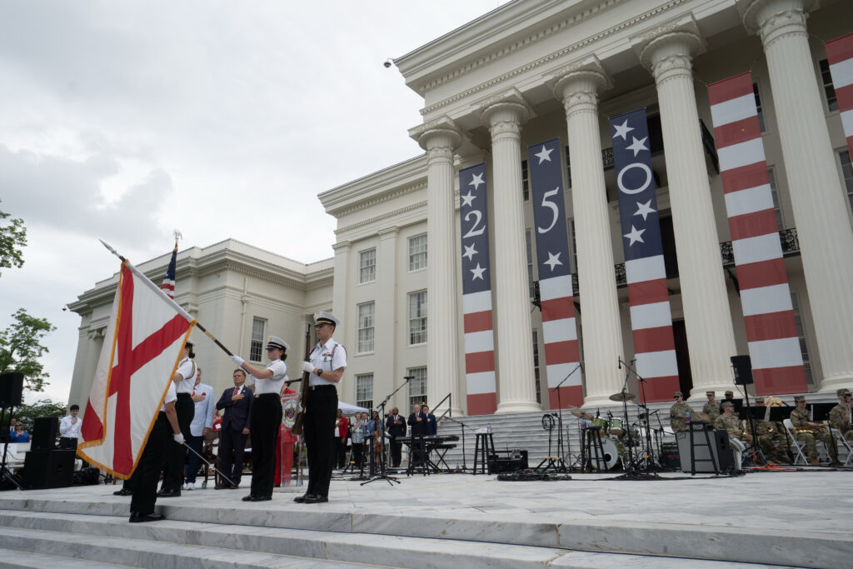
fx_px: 592
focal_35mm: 25
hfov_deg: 71.5
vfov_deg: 51.3
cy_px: 284
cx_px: 426
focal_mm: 25
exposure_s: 1/200
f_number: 7.1
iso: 125
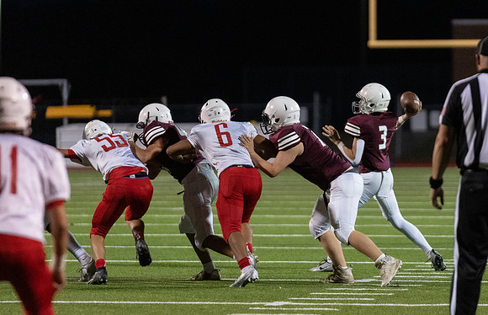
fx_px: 4707
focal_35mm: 351
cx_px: 333
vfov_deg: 3.8
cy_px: 161
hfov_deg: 5.9
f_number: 2.8
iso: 6400
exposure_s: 1/1000
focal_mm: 200
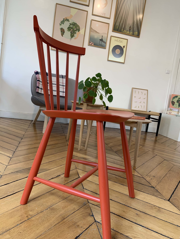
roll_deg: -7.4
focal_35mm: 26
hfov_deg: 53.1
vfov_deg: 67.3
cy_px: 120
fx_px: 180
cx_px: 90
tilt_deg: -4.7
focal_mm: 4.25
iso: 80
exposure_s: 1/100
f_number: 1.8
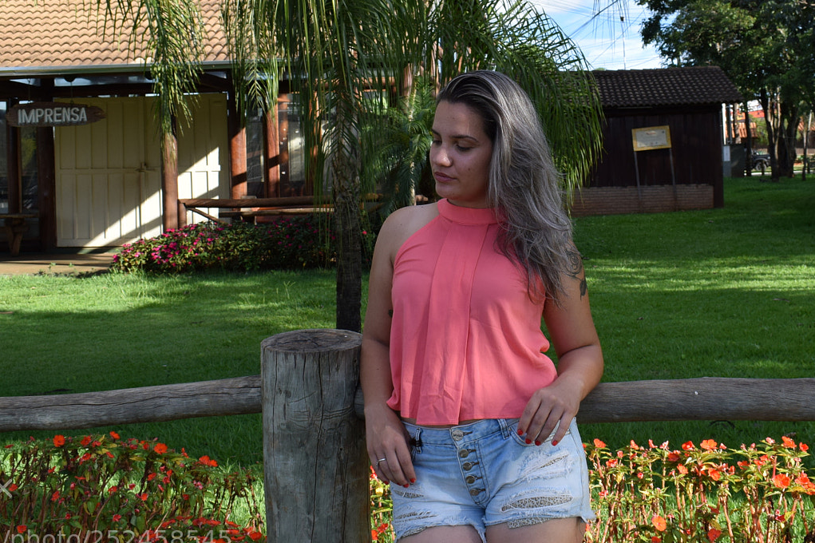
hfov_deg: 41.9
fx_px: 1064
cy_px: 176
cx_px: 453
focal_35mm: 47
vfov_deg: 28.4
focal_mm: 20
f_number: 8
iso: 200
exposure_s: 1/250
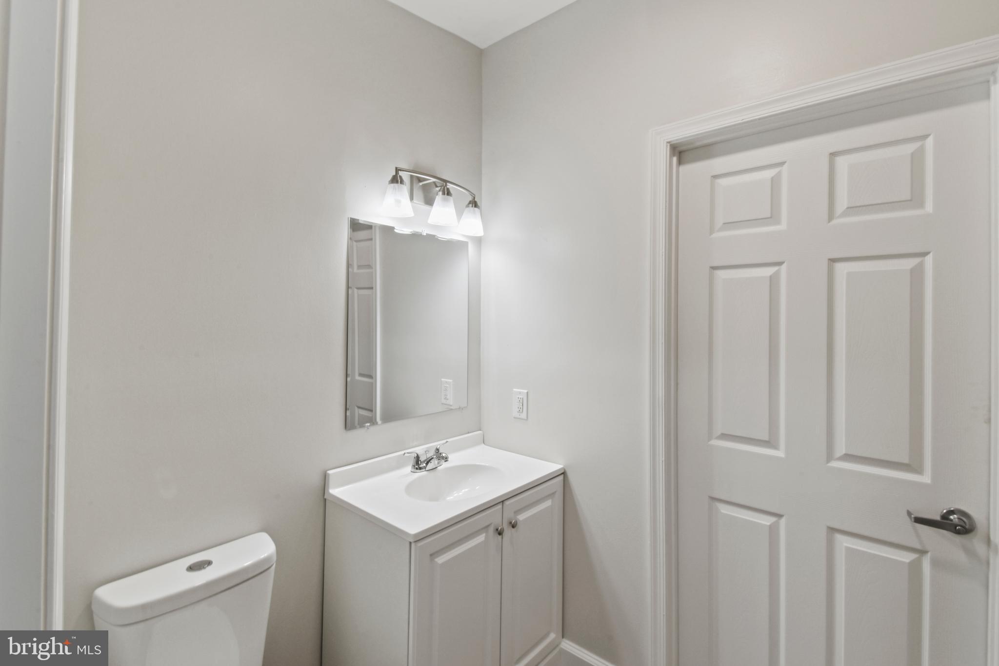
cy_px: 333
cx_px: 500
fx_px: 416
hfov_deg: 100.4
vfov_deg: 77.3
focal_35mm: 15
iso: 100
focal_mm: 10
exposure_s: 1
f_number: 22
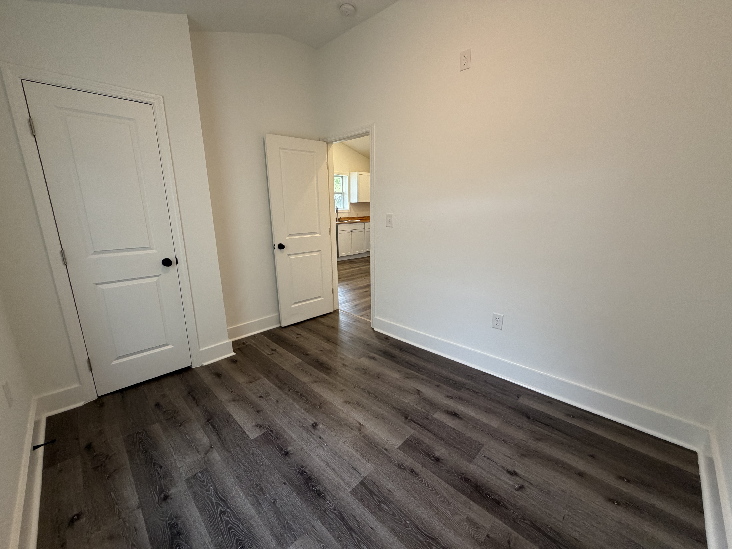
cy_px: 274
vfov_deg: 85.7
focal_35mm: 14
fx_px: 296
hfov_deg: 102.1
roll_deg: +0.8
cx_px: 366
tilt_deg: -13.4
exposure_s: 1/120
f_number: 2.2
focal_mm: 2.22
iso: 250
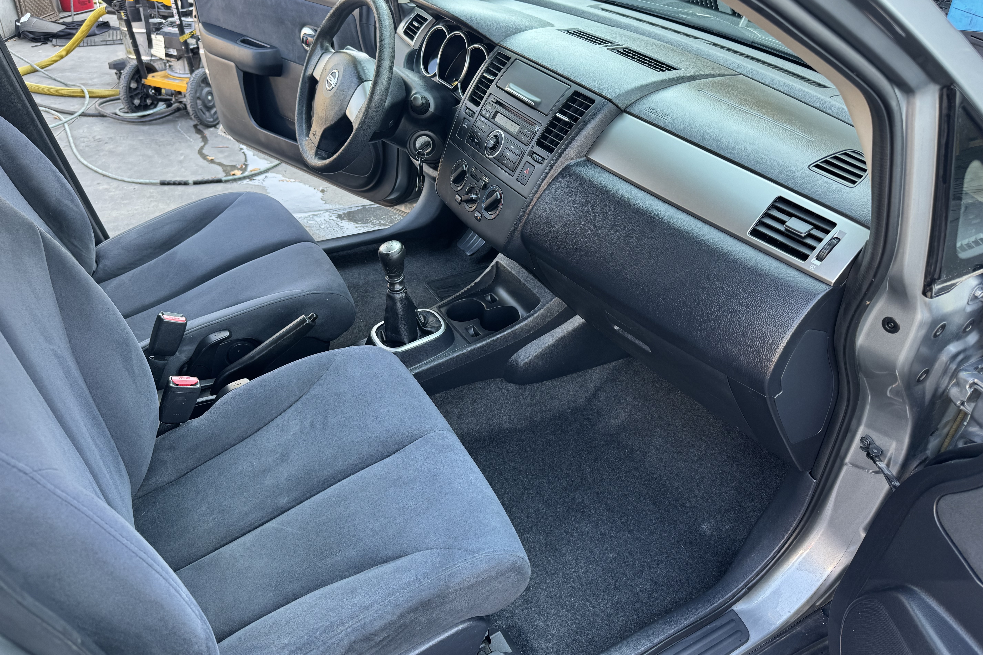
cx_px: 492
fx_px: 683
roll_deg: -1.6
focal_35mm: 25
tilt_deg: -31.6
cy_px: 299
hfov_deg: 71.5
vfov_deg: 51.2
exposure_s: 1/121
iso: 80
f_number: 1.78
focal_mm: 6.76
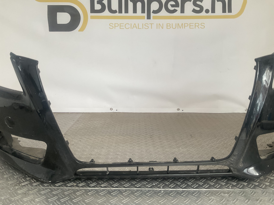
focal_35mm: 29
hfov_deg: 61.7
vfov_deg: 48.2
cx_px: 137
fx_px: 230
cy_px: 102
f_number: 1.8
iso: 64
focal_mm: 3
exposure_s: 1/100
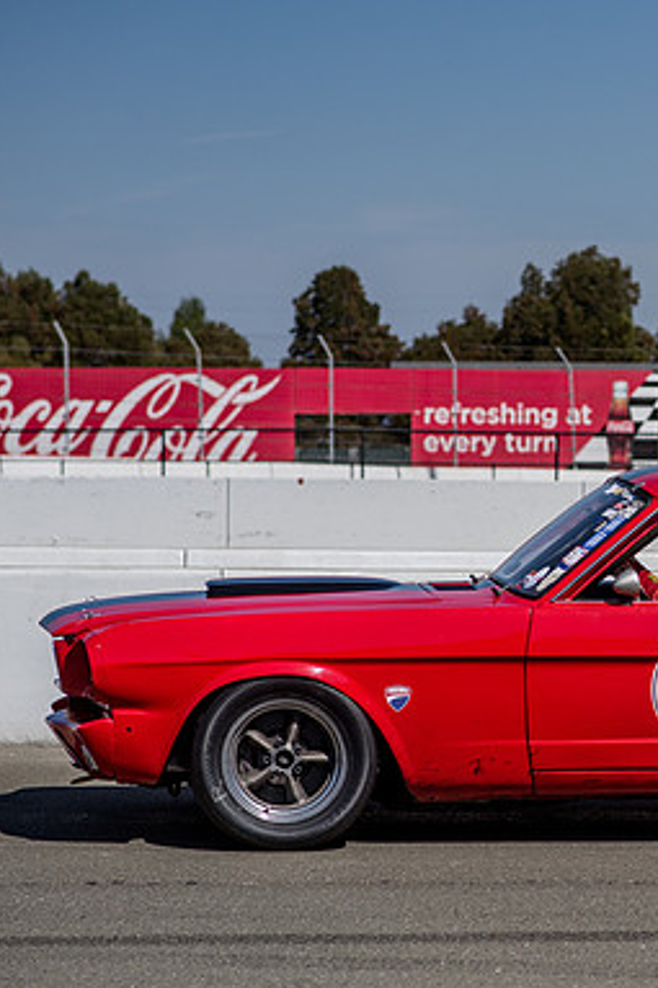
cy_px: 530
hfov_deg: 9.3
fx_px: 4006
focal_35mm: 146
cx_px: 773
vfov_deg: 14.1
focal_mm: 85
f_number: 4
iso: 200
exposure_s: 1/8000
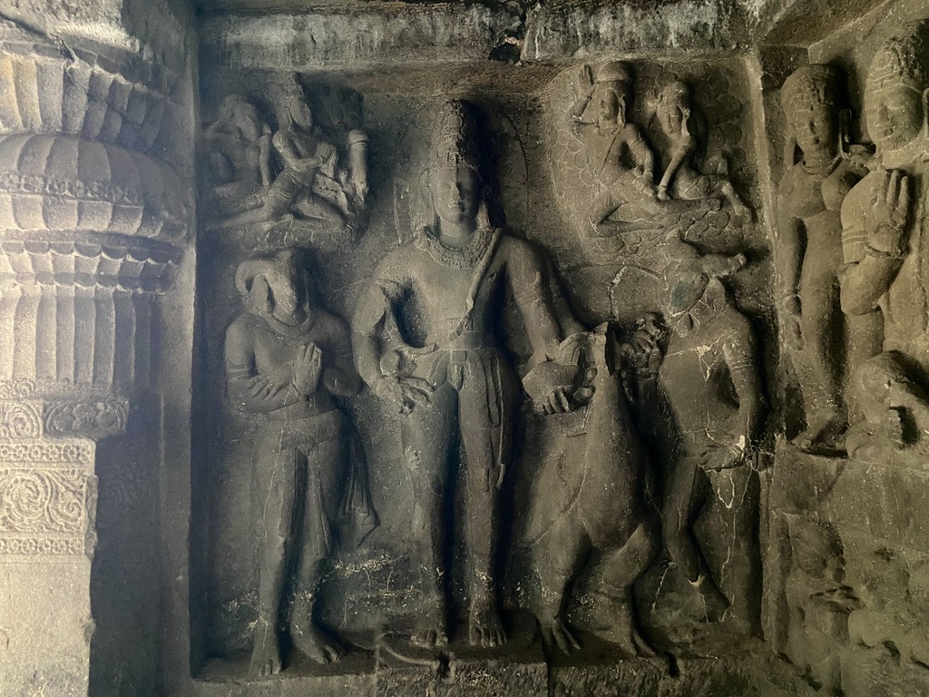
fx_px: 698
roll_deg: +0.1
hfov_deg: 67.3
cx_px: 464
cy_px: 348
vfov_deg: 53.1
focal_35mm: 26
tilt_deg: +2.0
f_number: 1.8
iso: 1000
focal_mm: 4.25
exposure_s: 1/27
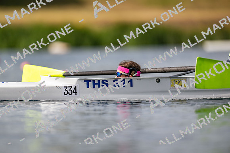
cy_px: 76
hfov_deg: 3.4
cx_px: 115
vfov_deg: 2.3
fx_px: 3836
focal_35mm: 600
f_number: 4
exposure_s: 1/2500
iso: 110
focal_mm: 600
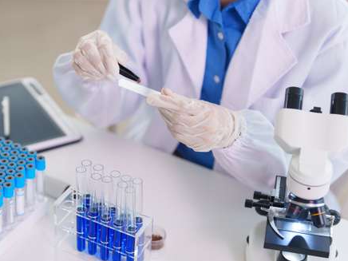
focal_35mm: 82
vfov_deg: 18.0
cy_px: 130
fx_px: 824
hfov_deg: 23.8
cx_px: 171
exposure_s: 1/800
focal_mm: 50
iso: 500
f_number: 1.6
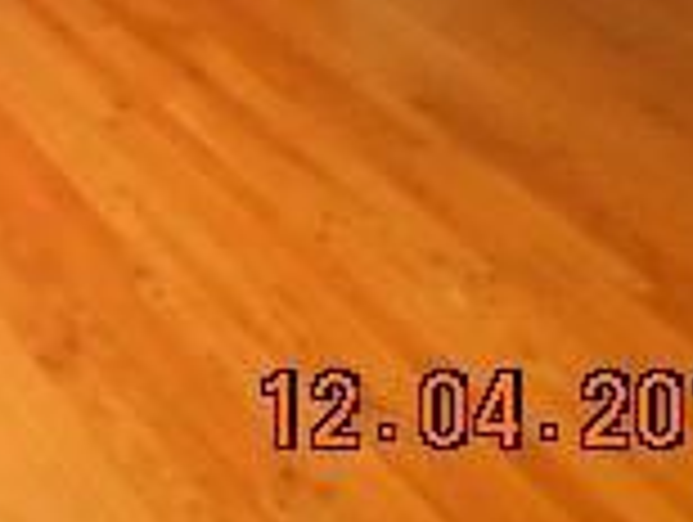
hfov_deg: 16.0
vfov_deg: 12.5
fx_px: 2165
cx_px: -477
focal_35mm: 108
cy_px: -436
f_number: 3.5
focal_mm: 4.6
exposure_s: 1/25
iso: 640
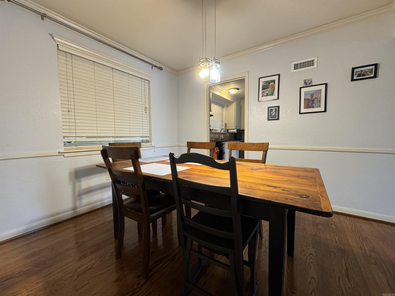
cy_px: 148
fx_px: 160
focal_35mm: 14
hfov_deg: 102.1
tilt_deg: -4.2
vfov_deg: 85.7
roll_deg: +1.0
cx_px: 198
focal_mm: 2.22
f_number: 2.2
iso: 320
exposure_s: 1/60
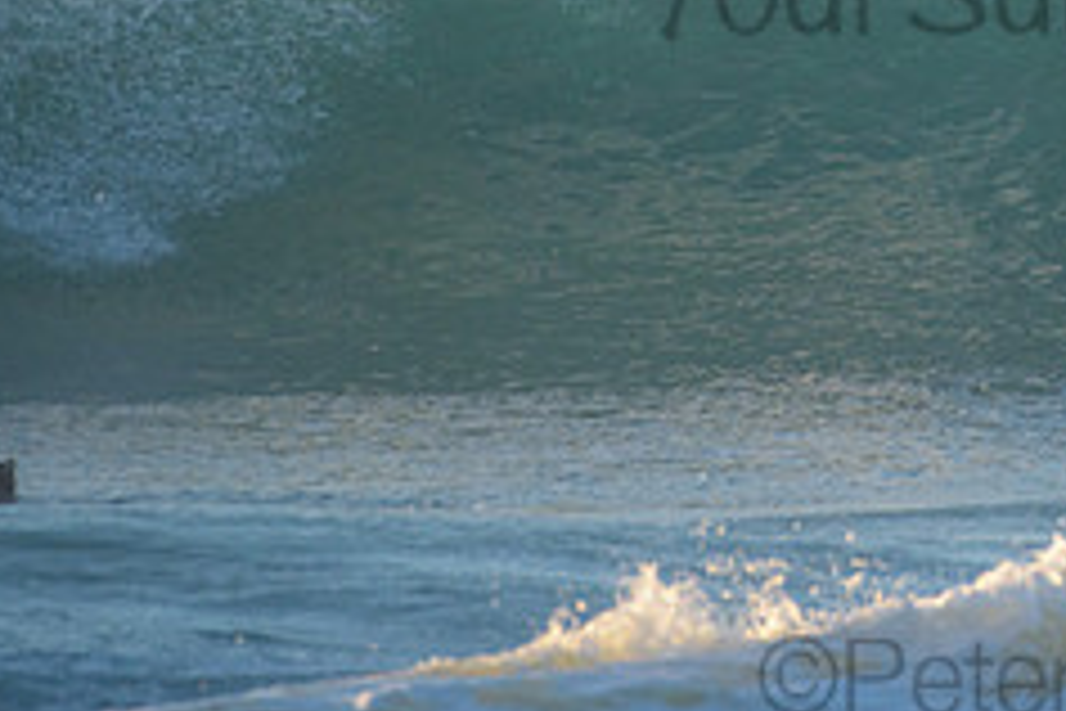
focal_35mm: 1223
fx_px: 36212
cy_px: -70
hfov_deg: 1.7
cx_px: 1106
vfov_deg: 1.1
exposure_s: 1/2500
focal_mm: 500
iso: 1250
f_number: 5.6
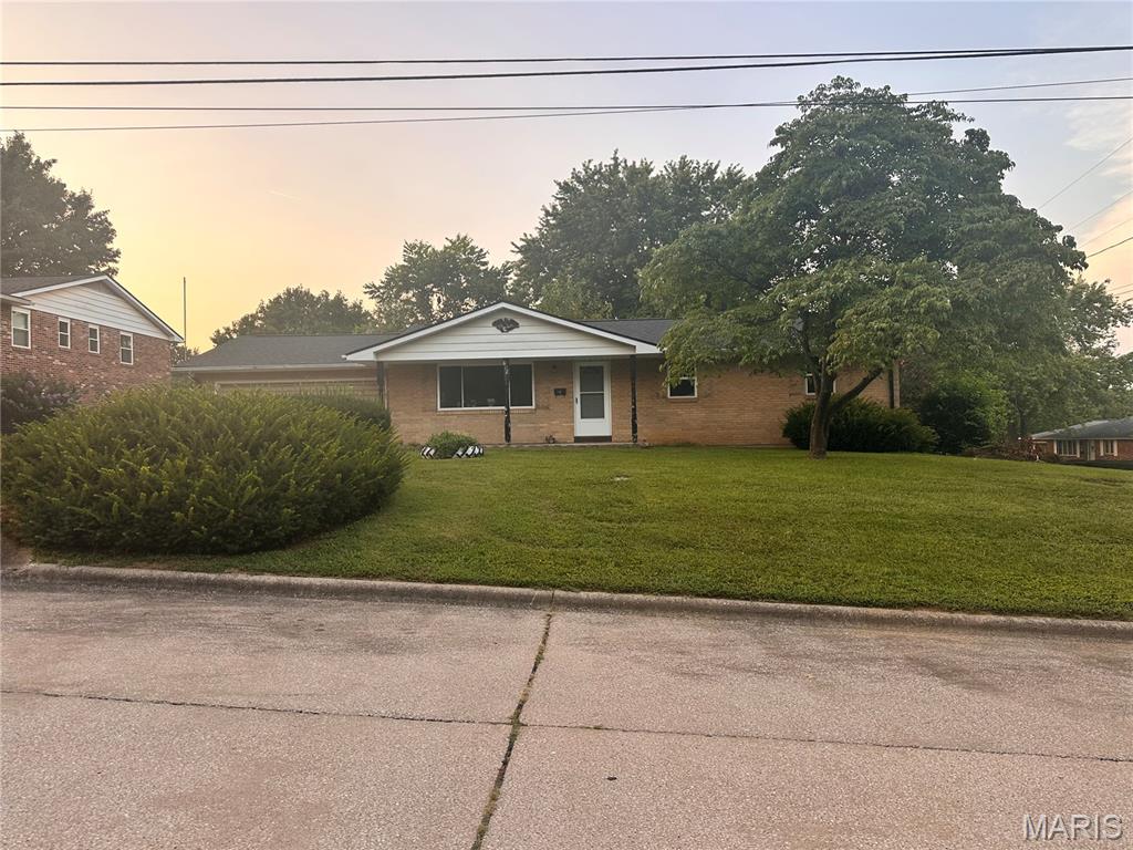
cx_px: 566
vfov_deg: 56.8
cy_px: 425
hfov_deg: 71.6
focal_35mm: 24
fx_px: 786
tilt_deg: +0.8
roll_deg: +0.8
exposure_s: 1/203
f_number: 1.78
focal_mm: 6.86
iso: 64
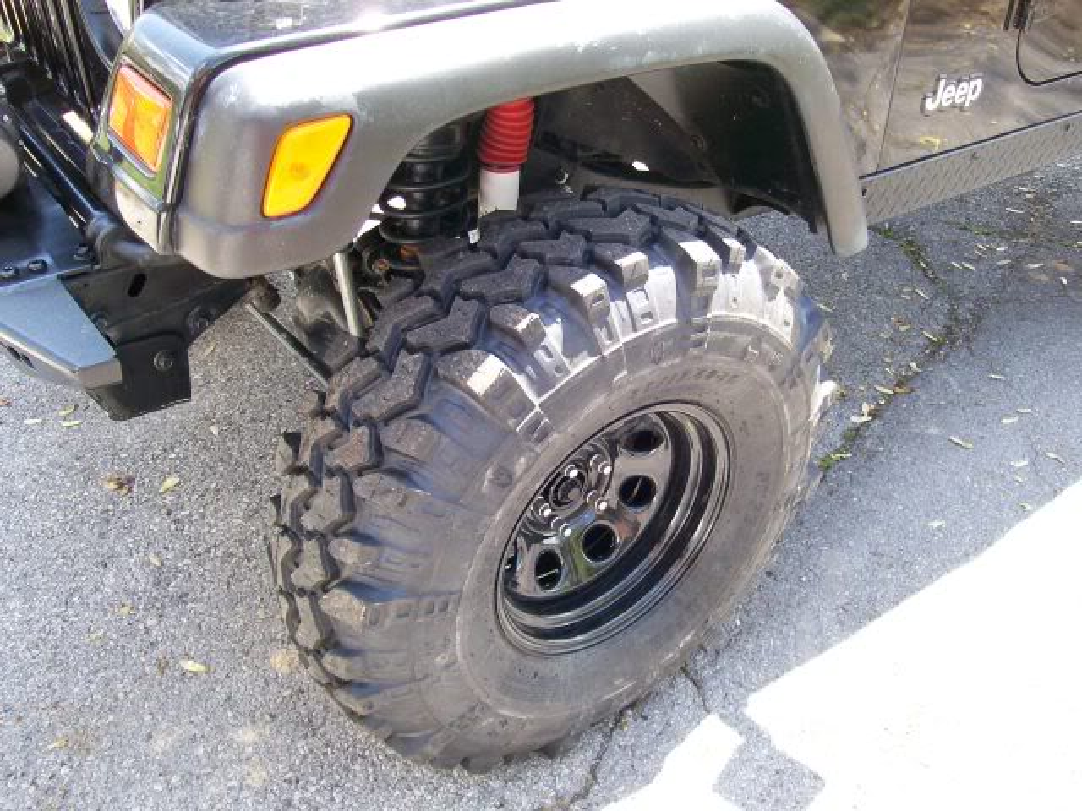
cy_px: 406
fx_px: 1125
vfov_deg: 39.7
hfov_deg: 51.4
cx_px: 541
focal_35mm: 36
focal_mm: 6
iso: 80
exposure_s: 1/117
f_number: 2.7
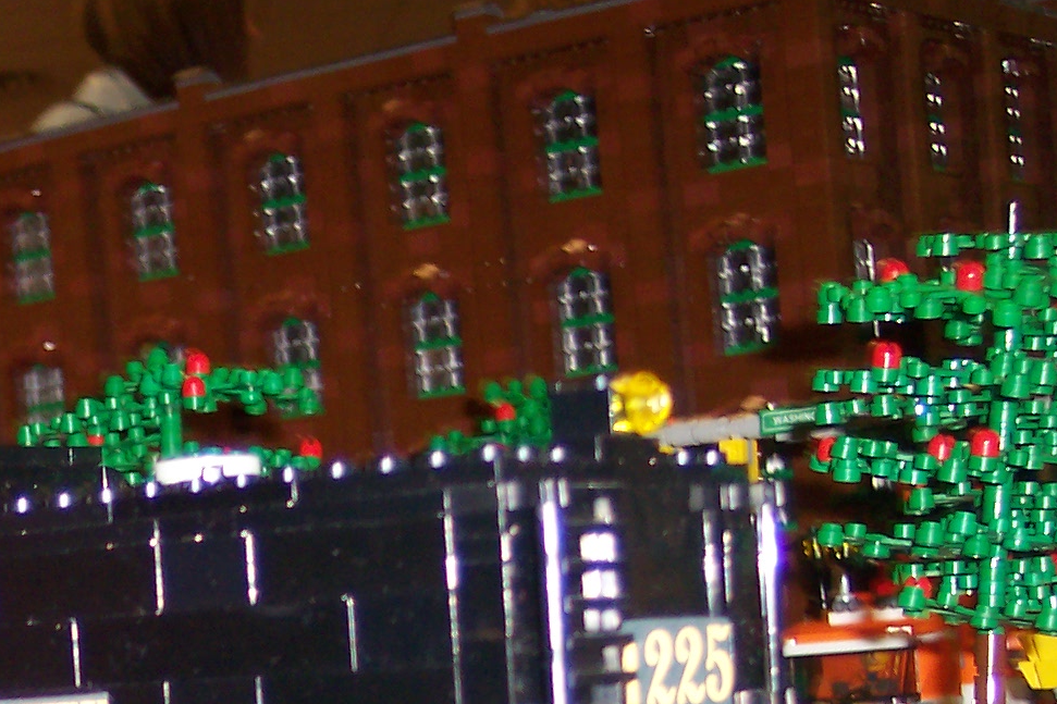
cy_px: 832
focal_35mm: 105
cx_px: -121
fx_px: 3082
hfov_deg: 18.7
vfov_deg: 12.7
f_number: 2.8
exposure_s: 1/30
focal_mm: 8
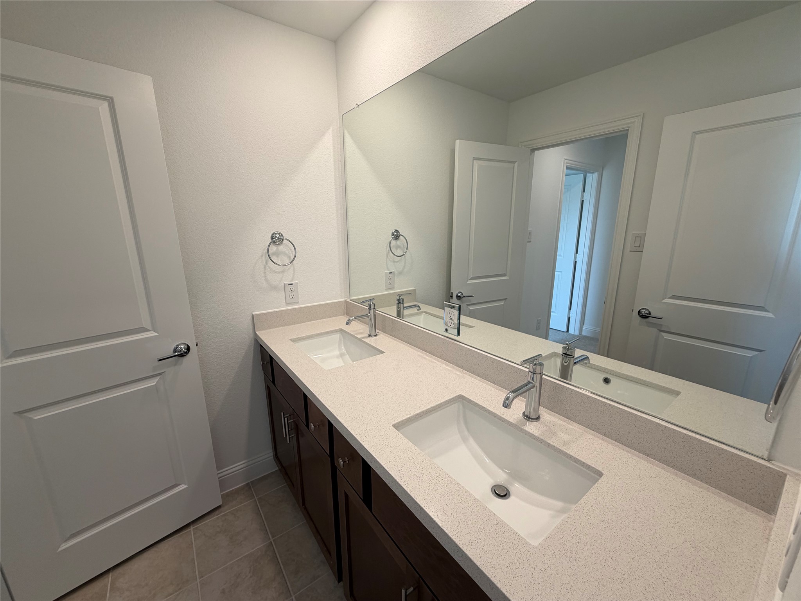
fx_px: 324
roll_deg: +0.8
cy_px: 300
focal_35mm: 14
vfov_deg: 85.7
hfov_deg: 102.1
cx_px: 400
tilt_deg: -13.4
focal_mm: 2.22
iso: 100
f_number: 2.2
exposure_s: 1/120
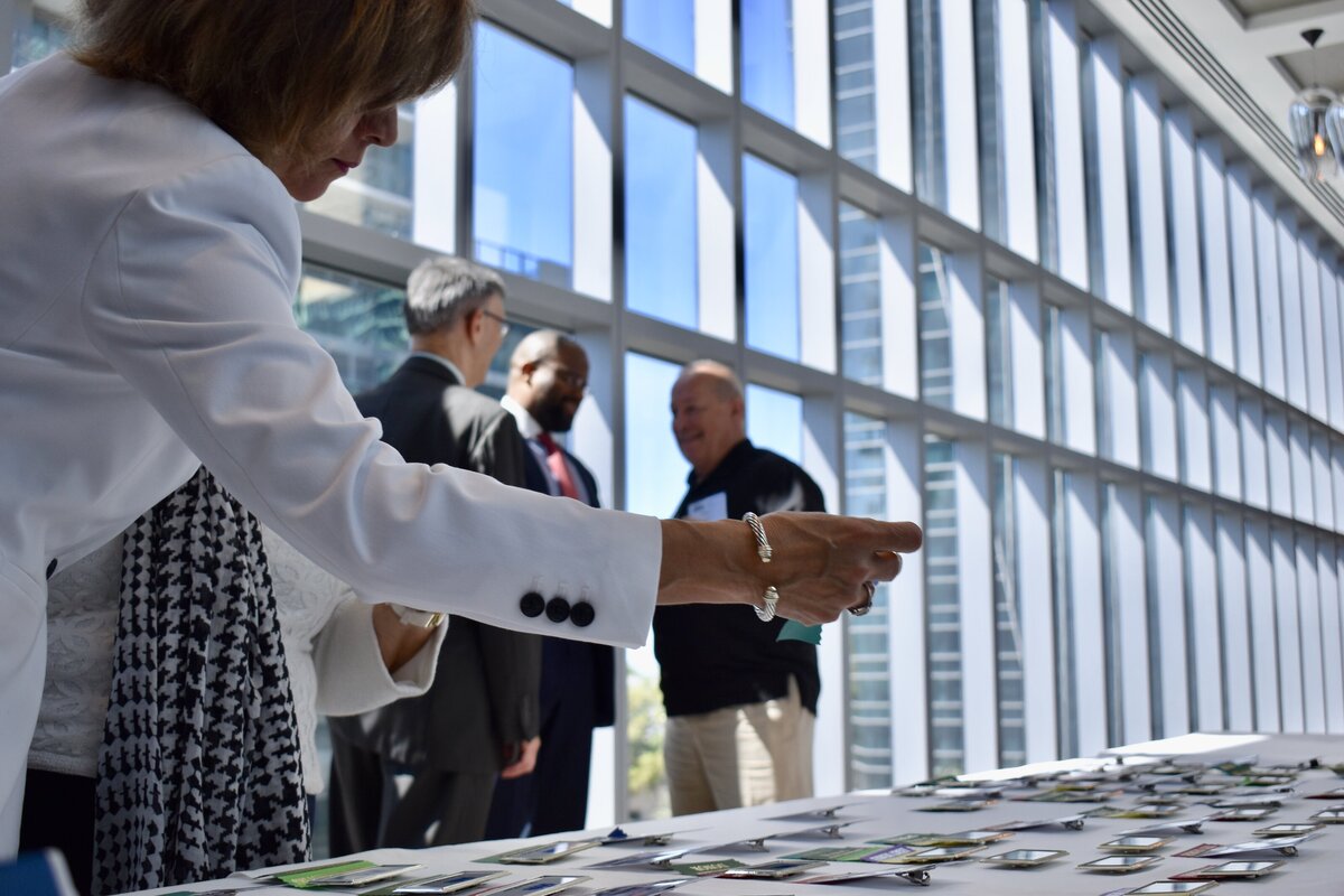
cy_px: 448
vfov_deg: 29.9
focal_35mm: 45
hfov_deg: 43.6
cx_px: 672
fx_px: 1680
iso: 220
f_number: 5.6
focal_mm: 30
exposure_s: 1/250
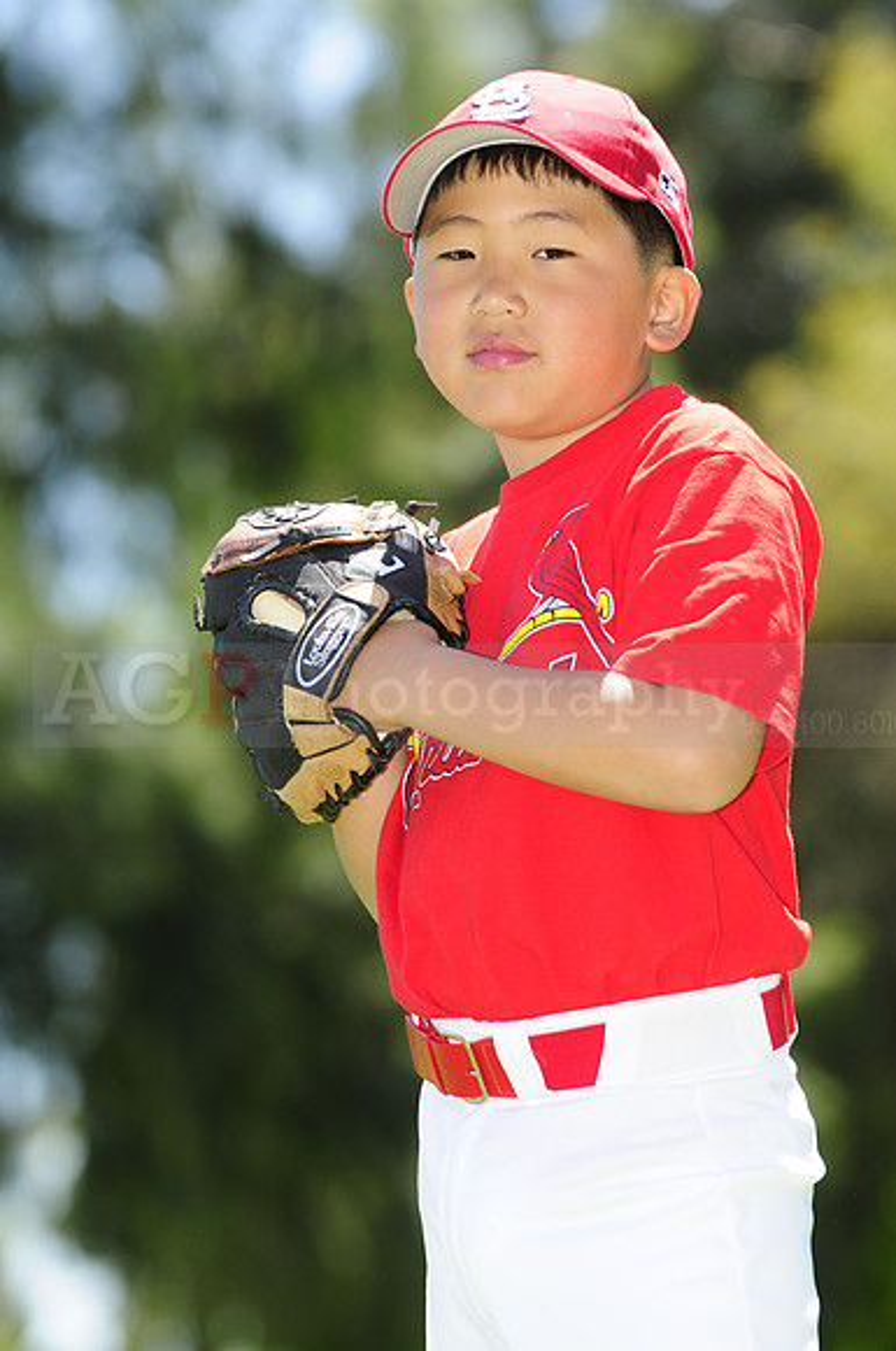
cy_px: 676
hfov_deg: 6.8
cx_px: 448
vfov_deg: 10.2
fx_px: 7582
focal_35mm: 202
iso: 200
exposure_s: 1/640
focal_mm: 135
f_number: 4
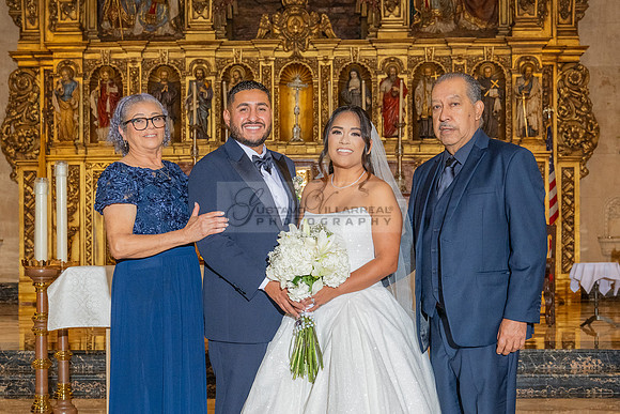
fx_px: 1059
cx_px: 281
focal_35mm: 61
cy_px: 257
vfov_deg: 22.1
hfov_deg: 32.6
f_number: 6.3
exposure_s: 1/200
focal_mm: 49
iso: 2000
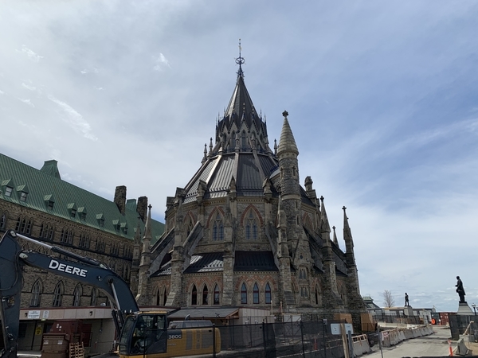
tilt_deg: +21.0
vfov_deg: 53.1
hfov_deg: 67.3
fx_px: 359
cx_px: 239
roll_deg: +1.0
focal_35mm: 26
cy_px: 179
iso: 25
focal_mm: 4.25
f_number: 1.8
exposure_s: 1/5405
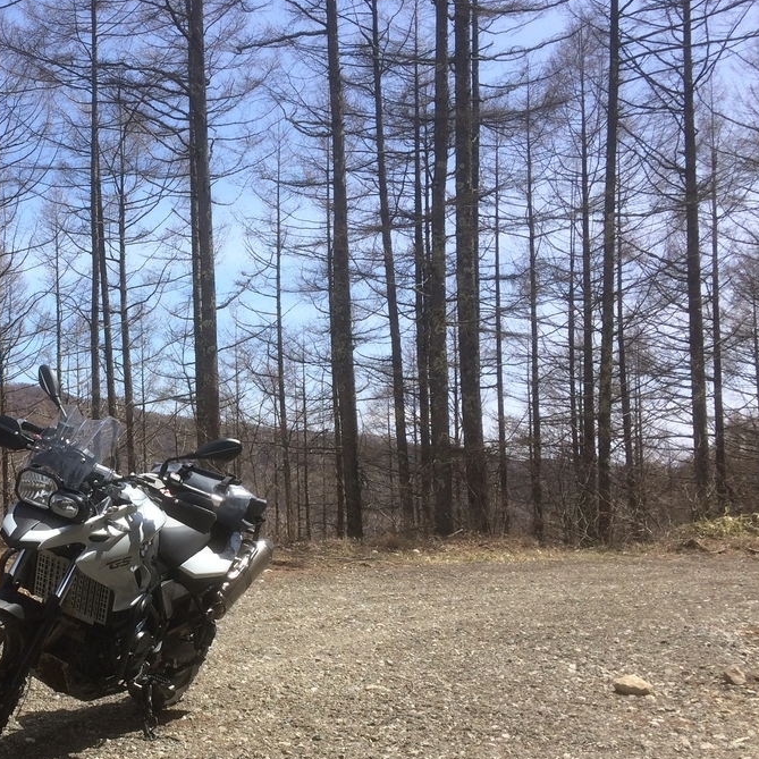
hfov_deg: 34.9
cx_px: 90
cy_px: 466
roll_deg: +1.5
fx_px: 1141
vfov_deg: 36.6
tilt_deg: +0.3
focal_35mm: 46
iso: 32
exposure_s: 1/1580
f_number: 2.2
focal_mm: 4.15
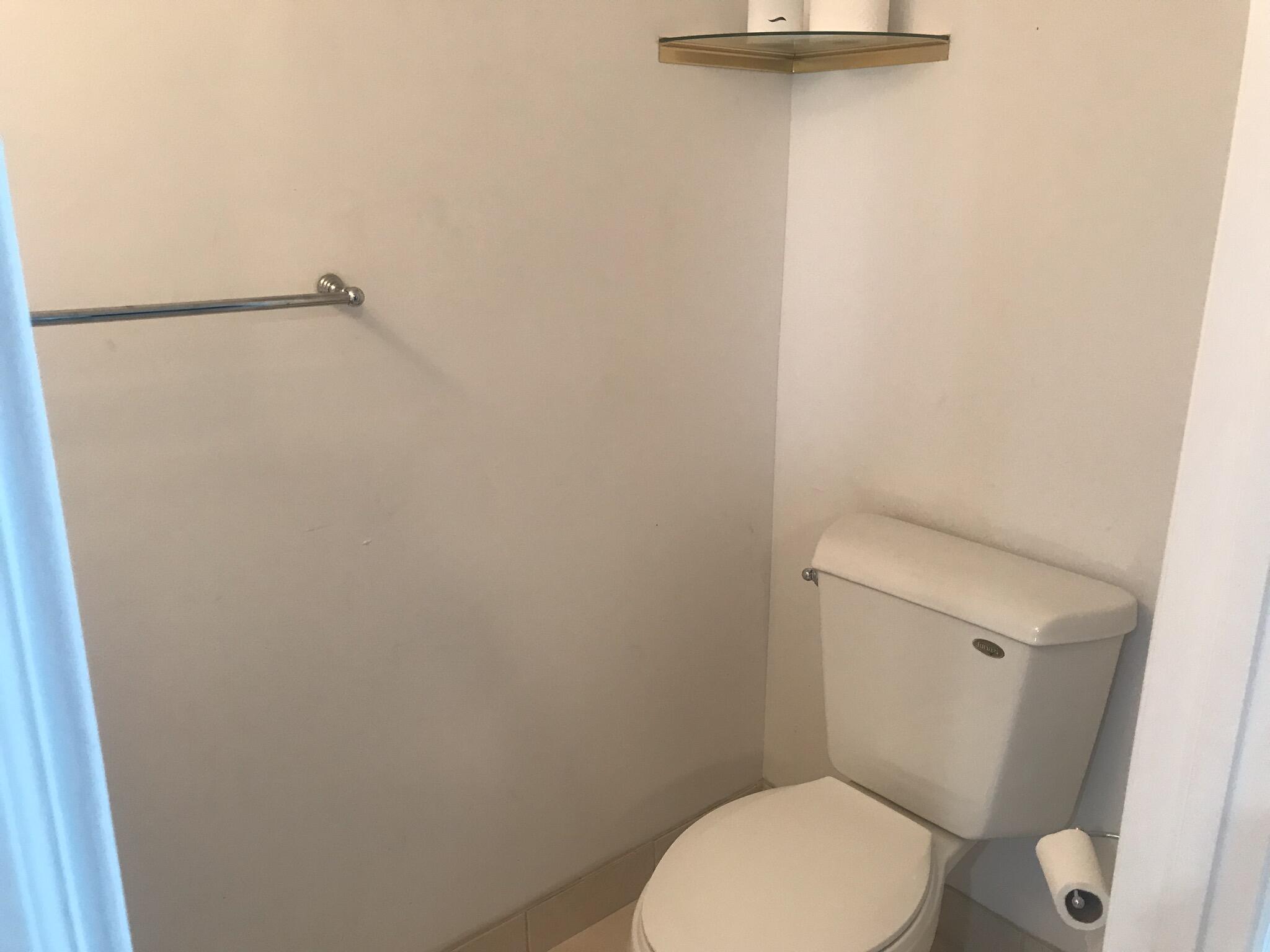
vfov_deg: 49.7
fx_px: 1027
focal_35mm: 28
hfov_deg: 63.4
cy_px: 476
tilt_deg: -16.8
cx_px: 635
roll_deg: +0.5
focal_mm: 3.99
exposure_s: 1/24
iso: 40
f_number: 1.8
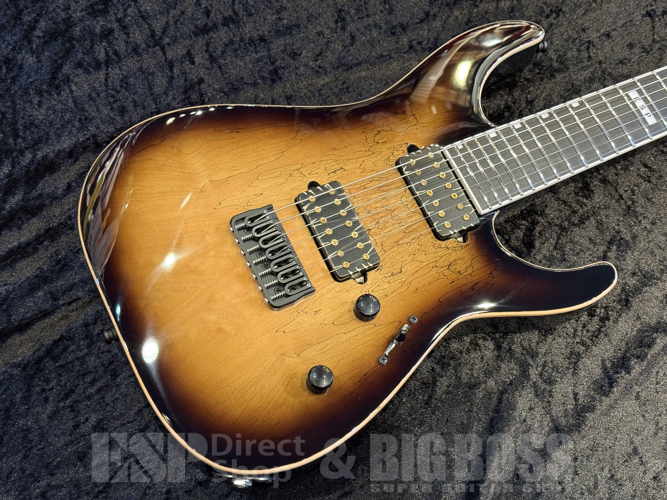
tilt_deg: -63.2
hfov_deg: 39.7
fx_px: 925
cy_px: 250
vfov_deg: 30.3
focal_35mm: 48
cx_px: 334
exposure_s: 1/40
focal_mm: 6.76
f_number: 1.78
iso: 250
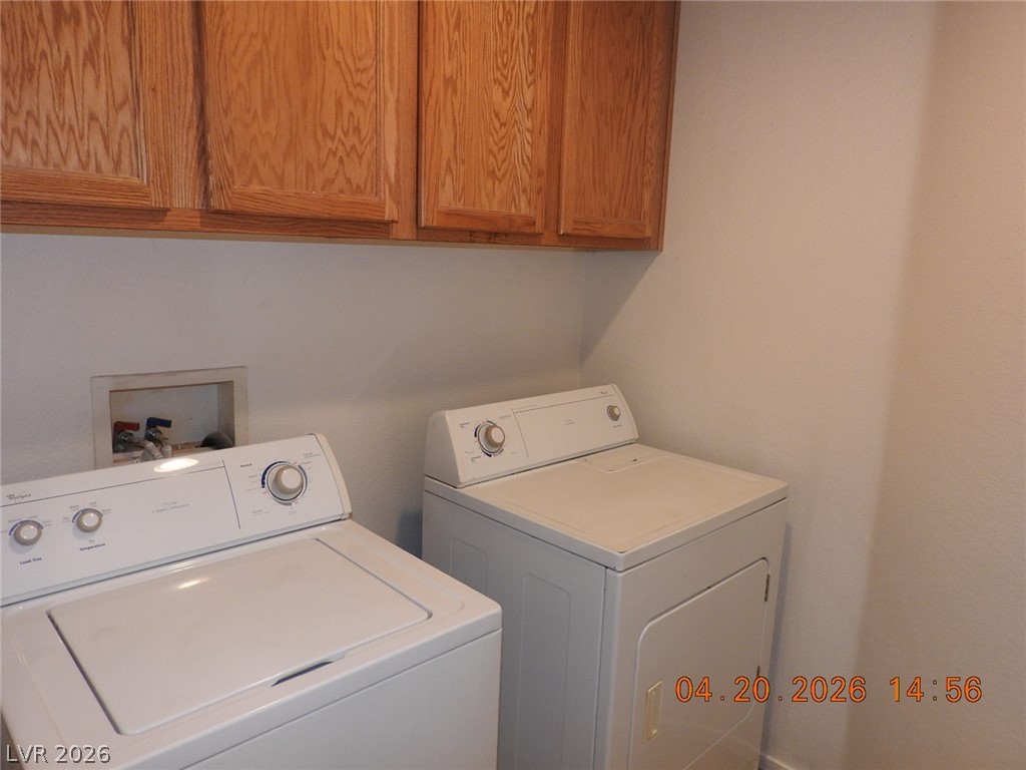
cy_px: 385
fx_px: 711
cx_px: 513
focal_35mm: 24
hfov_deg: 71.6
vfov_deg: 56.8
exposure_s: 1/30
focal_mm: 4.3
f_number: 3.3
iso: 200
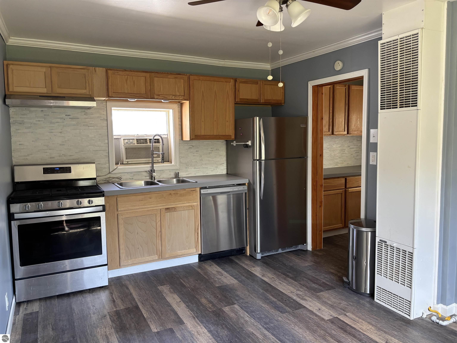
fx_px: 343
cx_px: 228
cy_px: 172
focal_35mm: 26
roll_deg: +1.2
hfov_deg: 67.3
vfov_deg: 53.1
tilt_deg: -5.4
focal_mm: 5.96
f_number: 1.6
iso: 125
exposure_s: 1/73
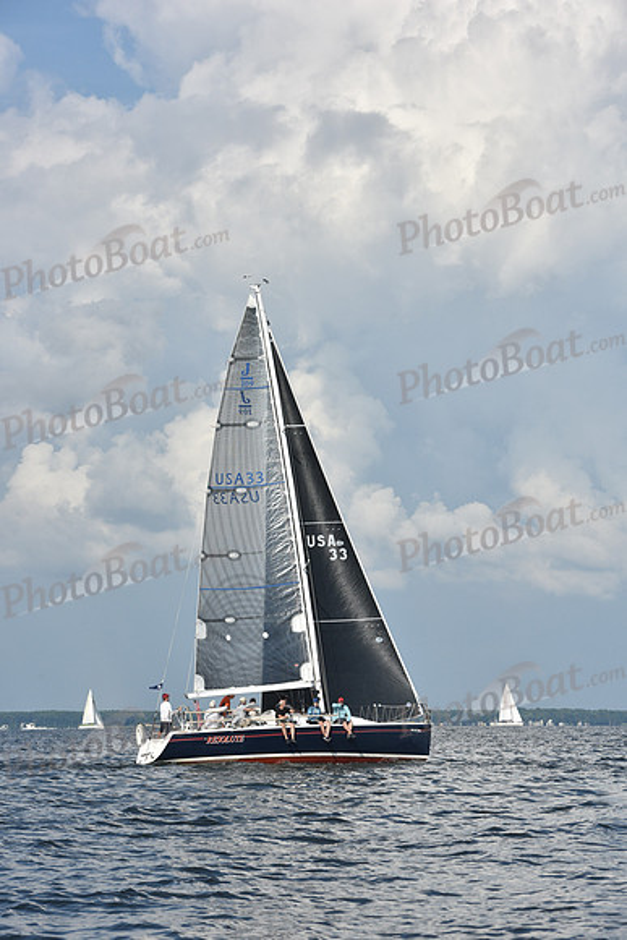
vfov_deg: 17.6
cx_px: 314
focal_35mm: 116
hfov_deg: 11.8
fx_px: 3028
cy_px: 470
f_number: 10
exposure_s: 1/1000
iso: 250
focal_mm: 116
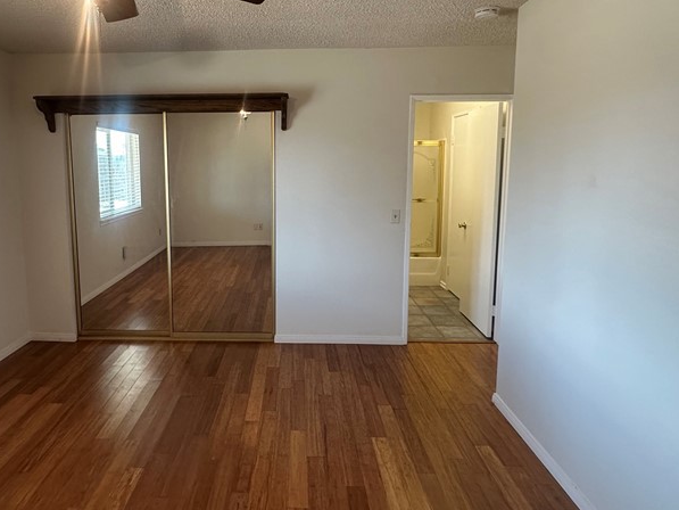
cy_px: 219
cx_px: 281
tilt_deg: -5.7
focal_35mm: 24
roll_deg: +0.5
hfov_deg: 71.0
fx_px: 471
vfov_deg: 56.6
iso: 250
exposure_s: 1/120
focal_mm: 2.22
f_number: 2.2
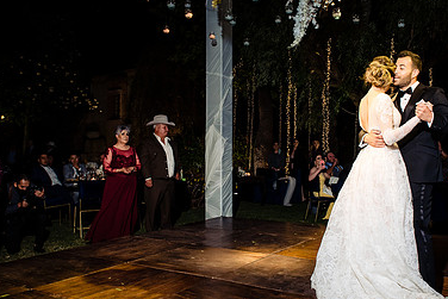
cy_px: 128
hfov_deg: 51.8
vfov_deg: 35.9
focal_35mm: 37
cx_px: 244
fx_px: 461
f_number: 8
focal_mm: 24
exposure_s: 1/160
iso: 1600
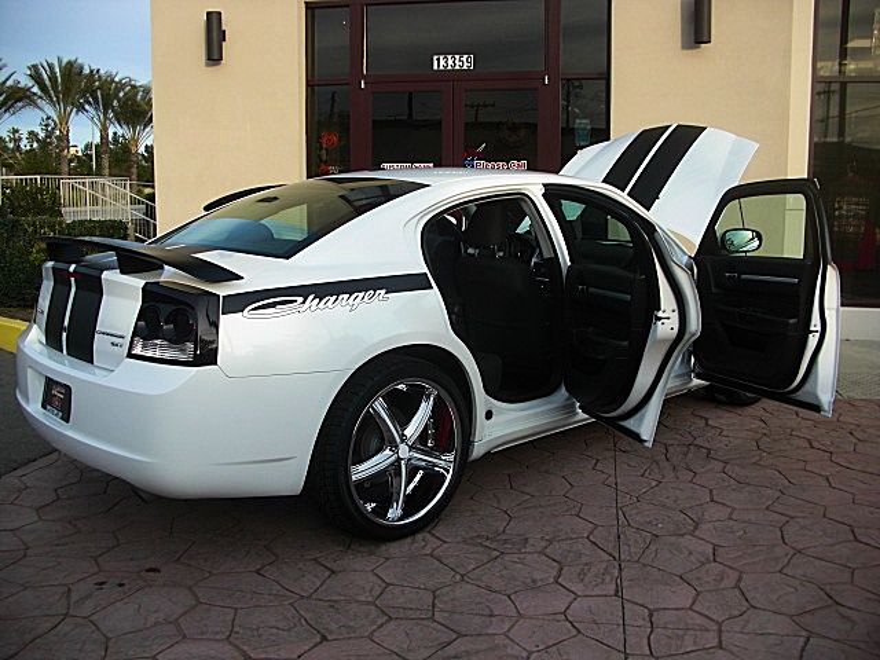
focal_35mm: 36
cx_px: 440
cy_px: 330
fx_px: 915
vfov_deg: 39.7
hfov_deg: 51.4
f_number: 2.8
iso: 50
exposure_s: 1/320
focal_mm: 6.3
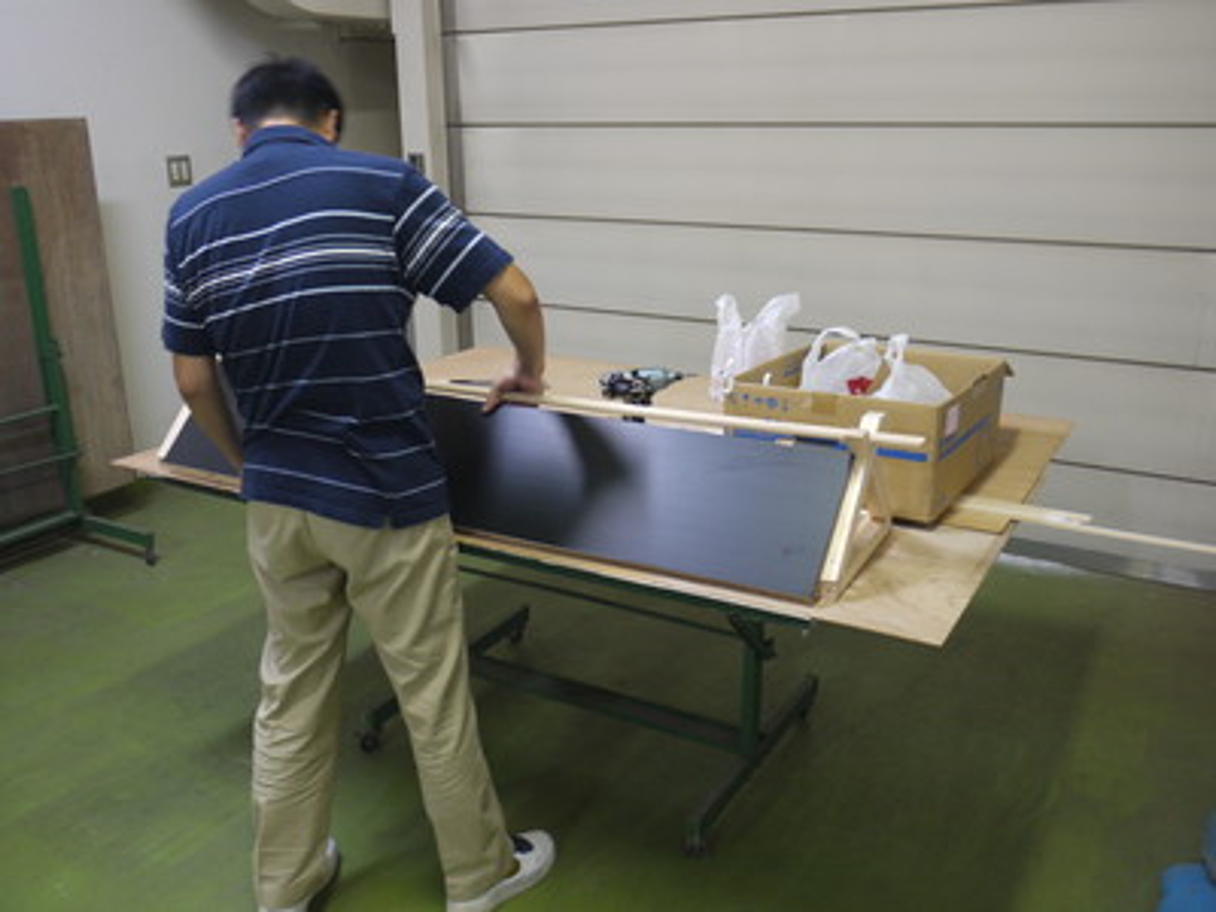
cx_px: 608
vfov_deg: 44.2
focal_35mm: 32
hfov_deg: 56.8
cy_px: 456
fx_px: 1124
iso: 400
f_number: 3.7
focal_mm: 16
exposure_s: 1/20
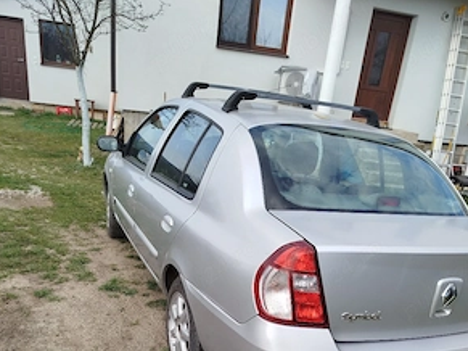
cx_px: 236
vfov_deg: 40.4
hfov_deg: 55.4
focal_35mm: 33
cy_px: 299
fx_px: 446
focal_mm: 5.31
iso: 50
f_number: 1.7
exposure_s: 1/435
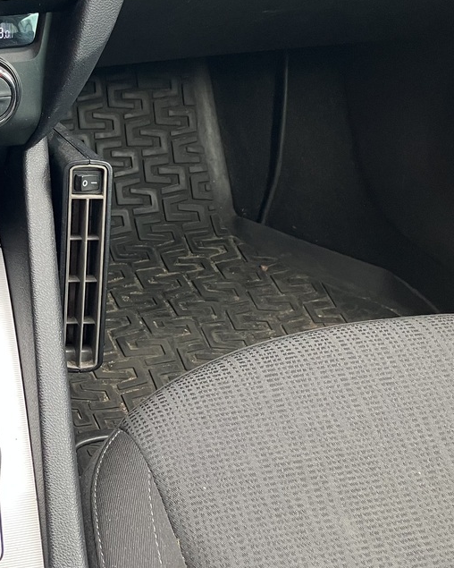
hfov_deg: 22.3
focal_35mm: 62
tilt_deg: -34.1
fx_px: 1041
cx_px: -118
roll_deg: -1.9
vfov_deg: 29.7
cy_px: 108
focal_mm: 3.99
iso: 64
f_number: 1.8
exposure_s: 1/50
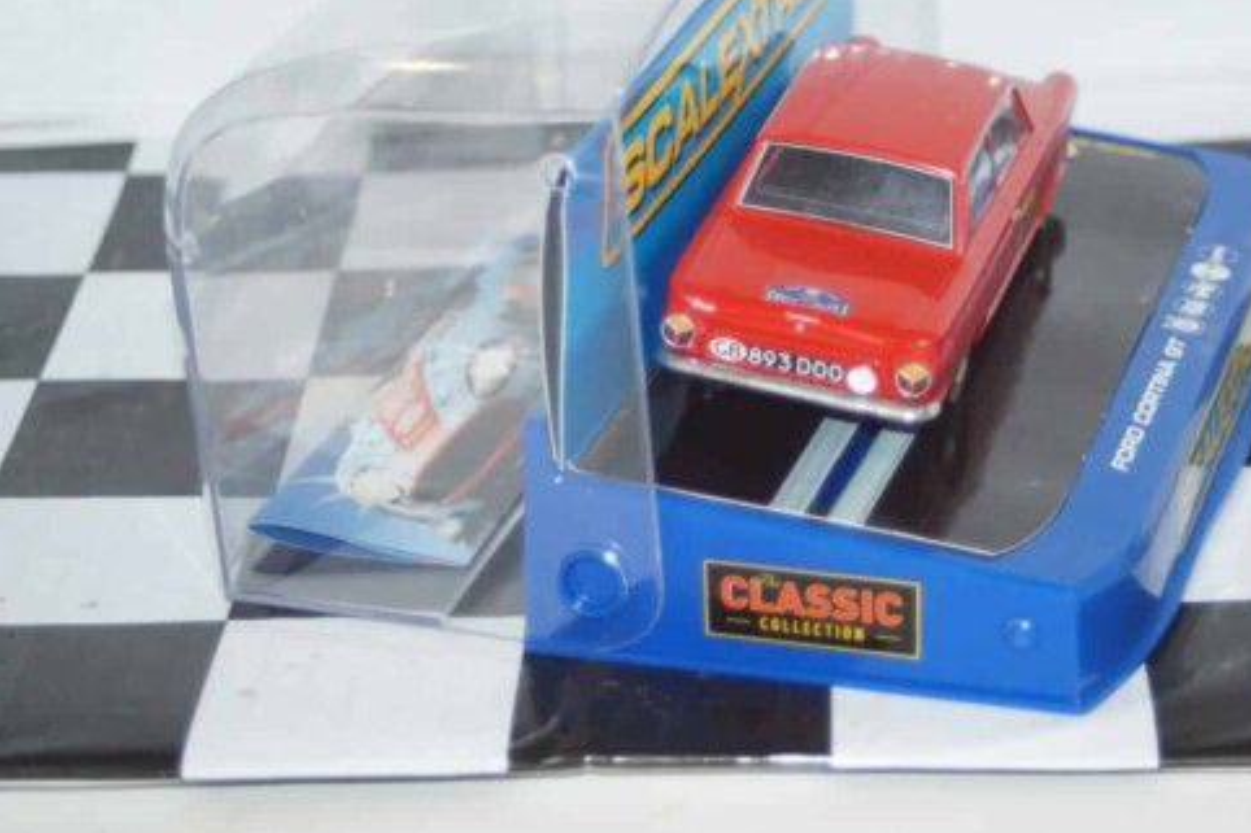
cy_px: 348
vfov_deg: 12.2
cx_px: 776
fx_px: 3890
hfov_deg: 18.2
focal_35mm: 112
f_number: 5.6
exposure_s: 1/125
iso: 800
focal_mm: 60
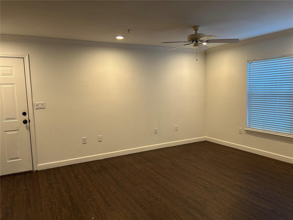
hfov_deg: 67.3
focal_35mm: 26
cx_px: 146
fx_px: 220
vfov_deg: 53.1
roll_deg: +2.4
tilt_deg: -6.3
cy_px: 110
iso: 100
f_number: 1.5
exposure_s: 1/60
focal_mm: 5.7
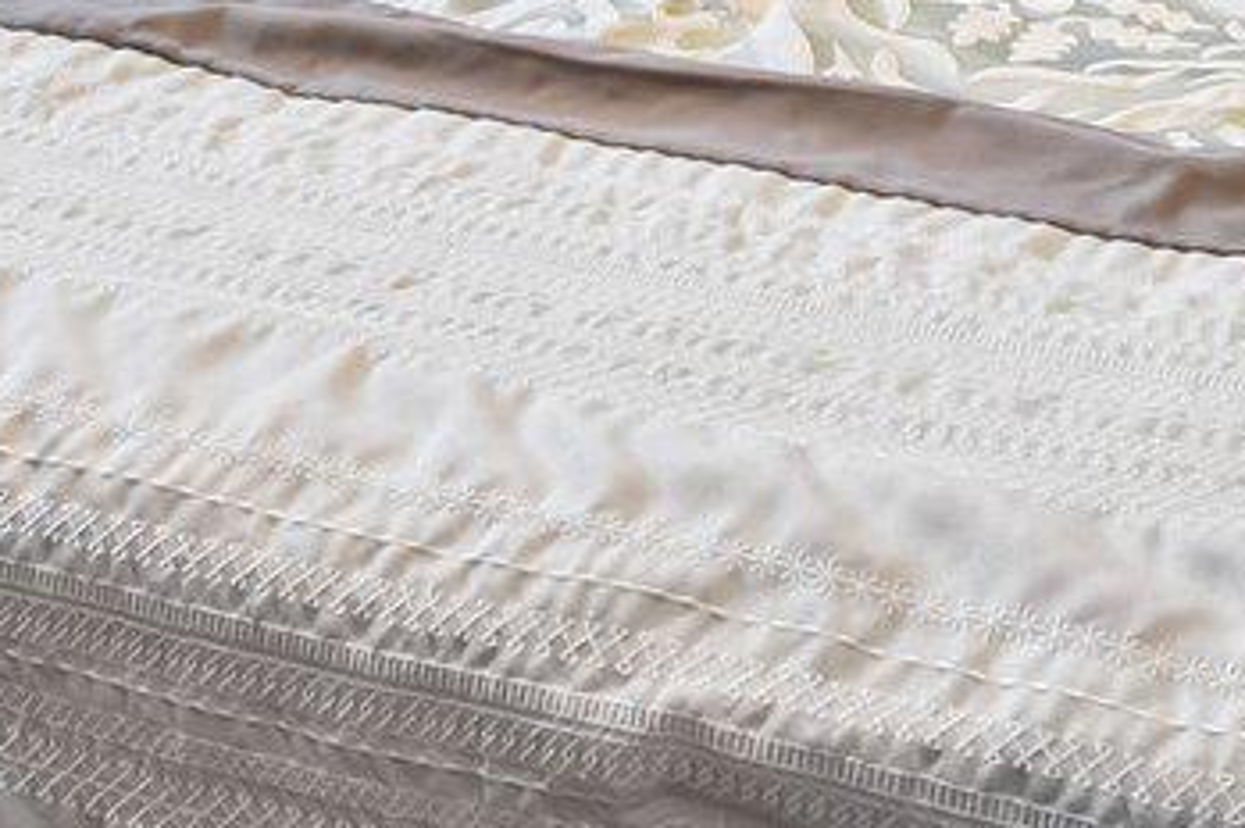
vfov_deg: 11.2
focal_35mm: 94
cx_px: 985
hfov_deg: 21.4
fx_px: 3248
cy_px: -1362
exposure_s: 1/25
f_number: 8
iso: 400
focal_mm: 16
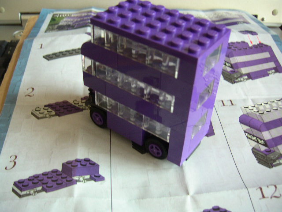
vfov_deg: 37.7
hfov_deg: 49.0
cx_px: 141
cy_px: 106
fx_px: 310
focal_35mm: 38
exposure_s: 1/12
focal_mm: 6
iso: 100
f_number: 2.8
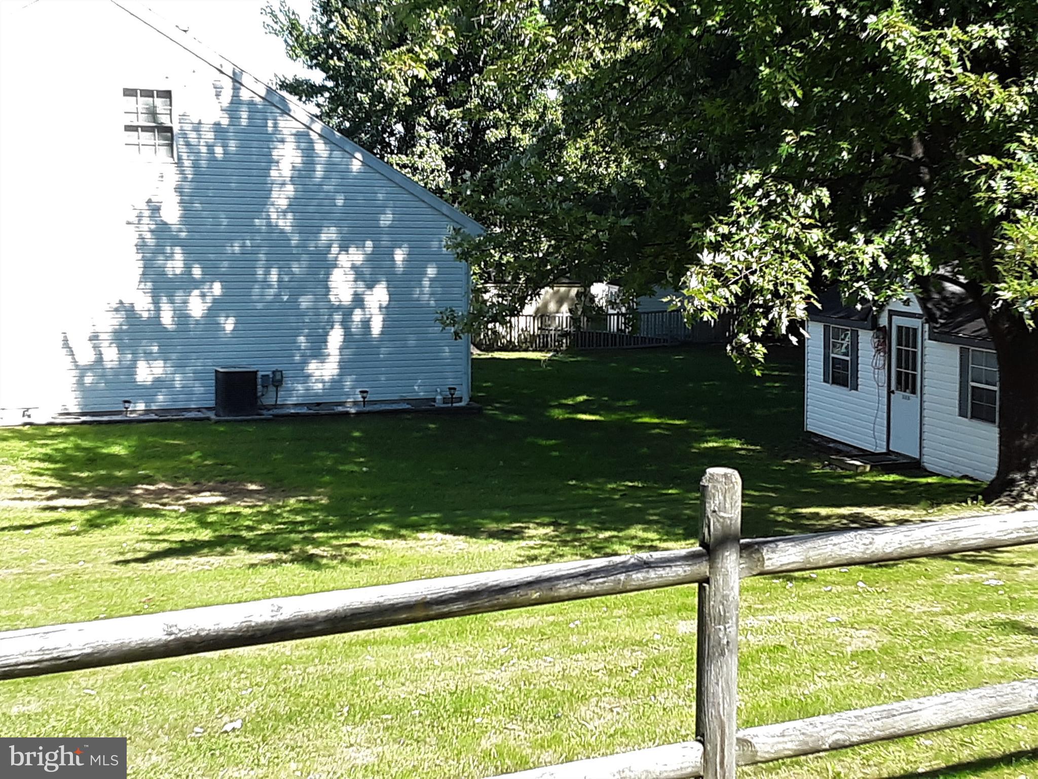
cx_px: 519
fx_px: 840
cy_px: 390
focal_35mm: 28
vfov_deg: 49.7
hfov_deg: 63.4
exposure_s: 1/472
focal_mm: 2.91
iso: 40
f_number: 1.9
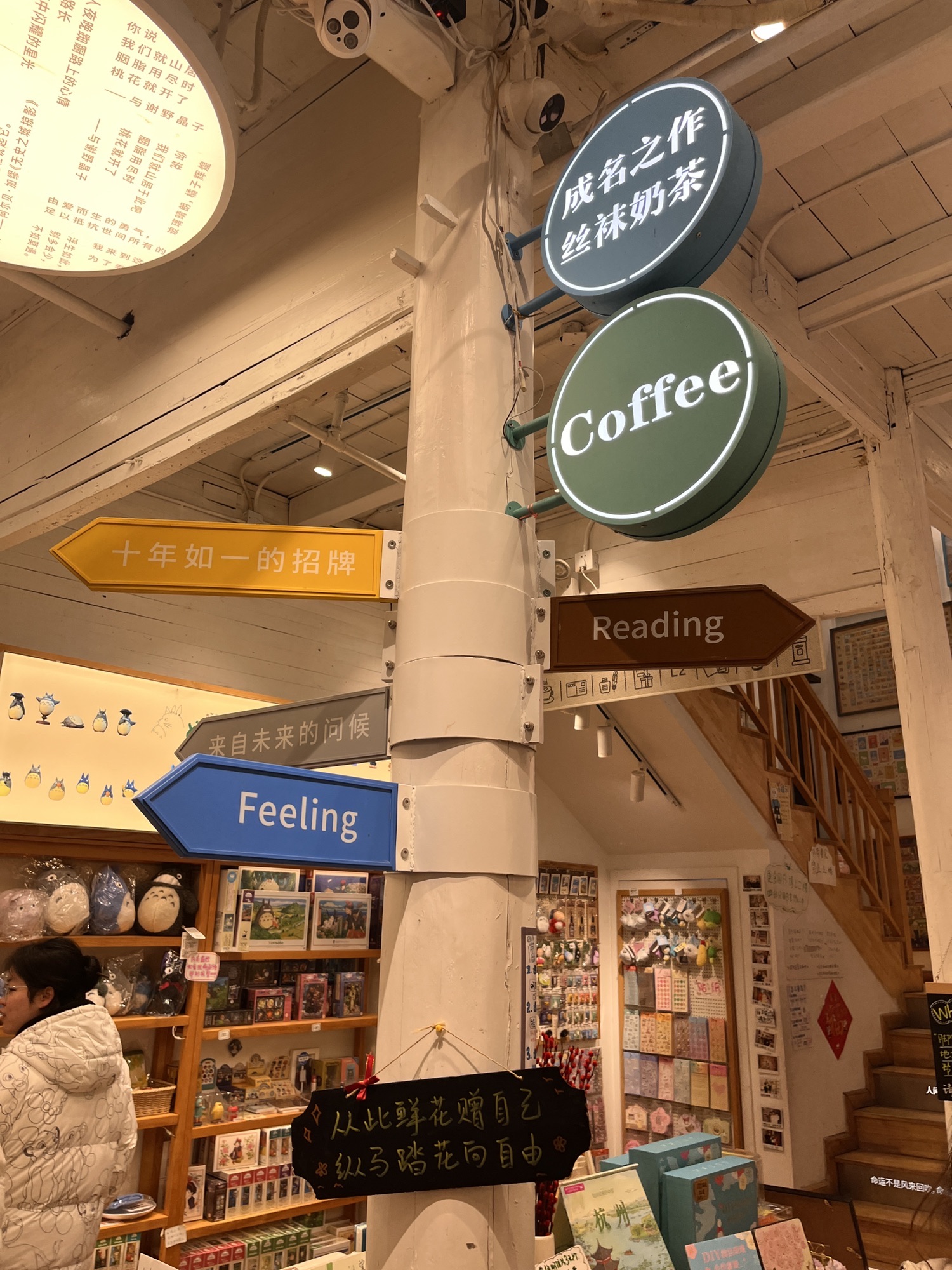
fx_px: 953
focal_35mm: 26
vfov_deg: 67.3
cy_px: 635
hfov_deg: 53.1
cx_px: 476
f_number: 1.6
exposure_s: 1/100
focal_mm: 5.1
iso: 32
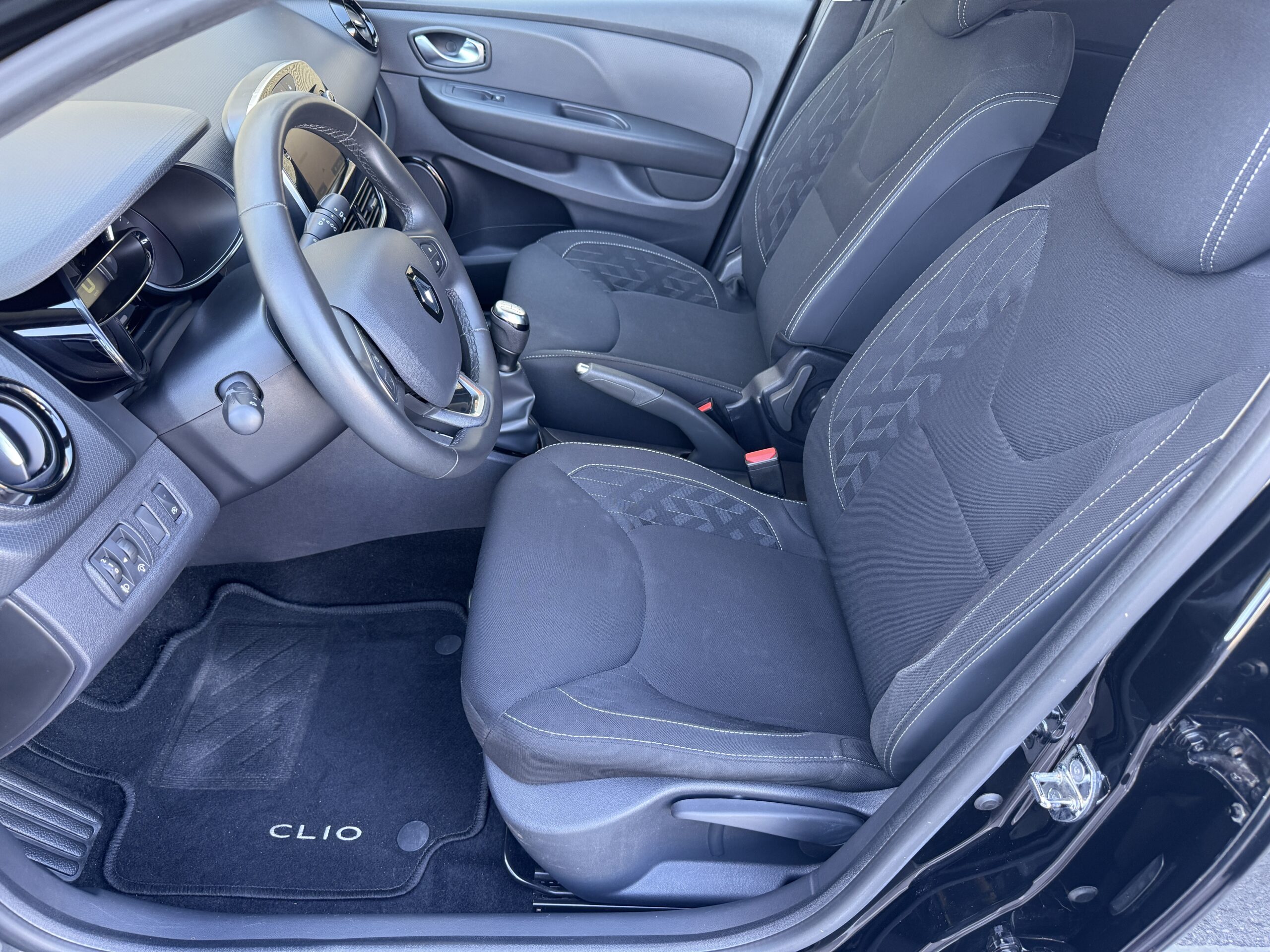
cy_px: 476
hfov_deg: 71.6
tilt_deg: -36.9
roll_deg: -1.7
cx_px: 635
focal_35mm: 24
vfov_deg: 56.8
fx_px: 881
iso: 200
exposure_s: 1/82
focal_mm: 6.76
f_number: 1.78
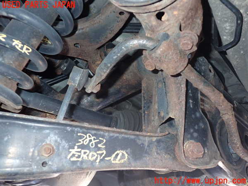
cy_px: 93
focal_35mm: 30
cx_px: 124
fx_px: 215
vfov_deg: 46.8
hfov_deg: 60.0
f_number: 2.3
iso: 400
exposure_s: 1/125
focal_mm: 5.4
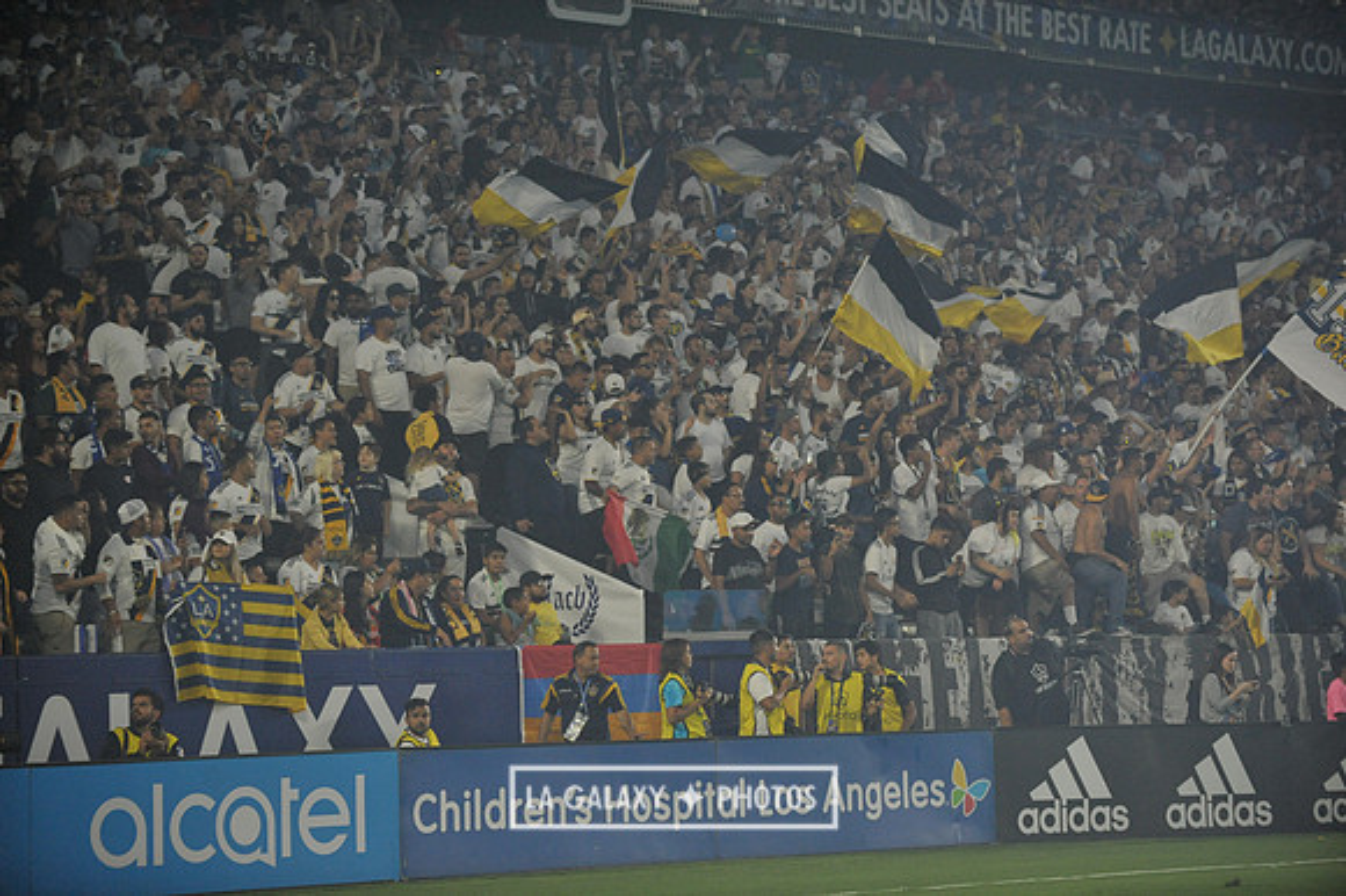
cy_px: 448
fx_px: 4484
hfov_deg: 17.1
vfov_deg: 11.4
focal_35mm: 120
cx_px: 673
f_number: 3.2
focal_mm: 120
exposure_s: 1/2500
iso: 3200
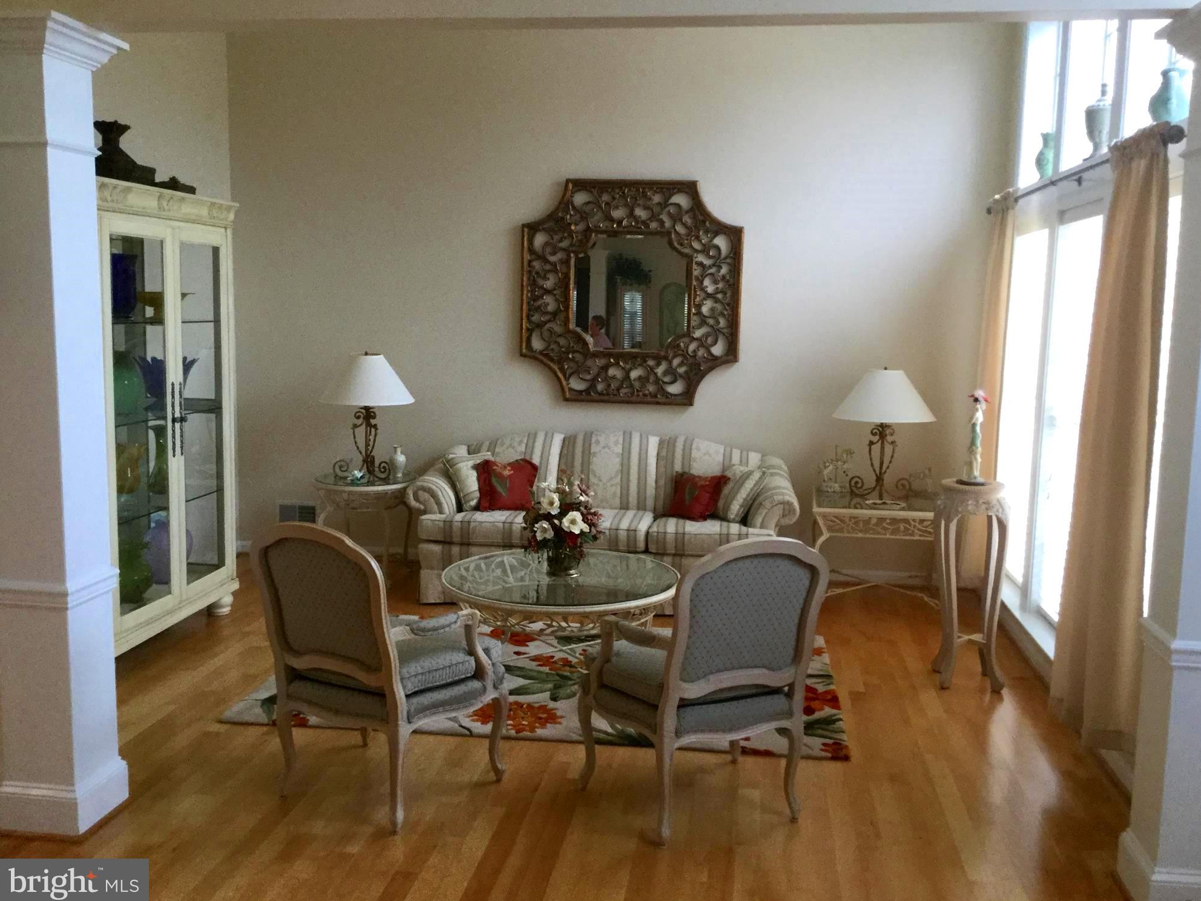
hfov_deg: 56.8
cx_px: 617
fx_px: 1110
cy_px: 443
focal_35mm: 32
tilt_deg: -8.1
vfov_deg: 44.2
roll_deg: +0.2
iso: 64
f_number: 2.4
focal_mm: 3.3
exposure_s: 1/33
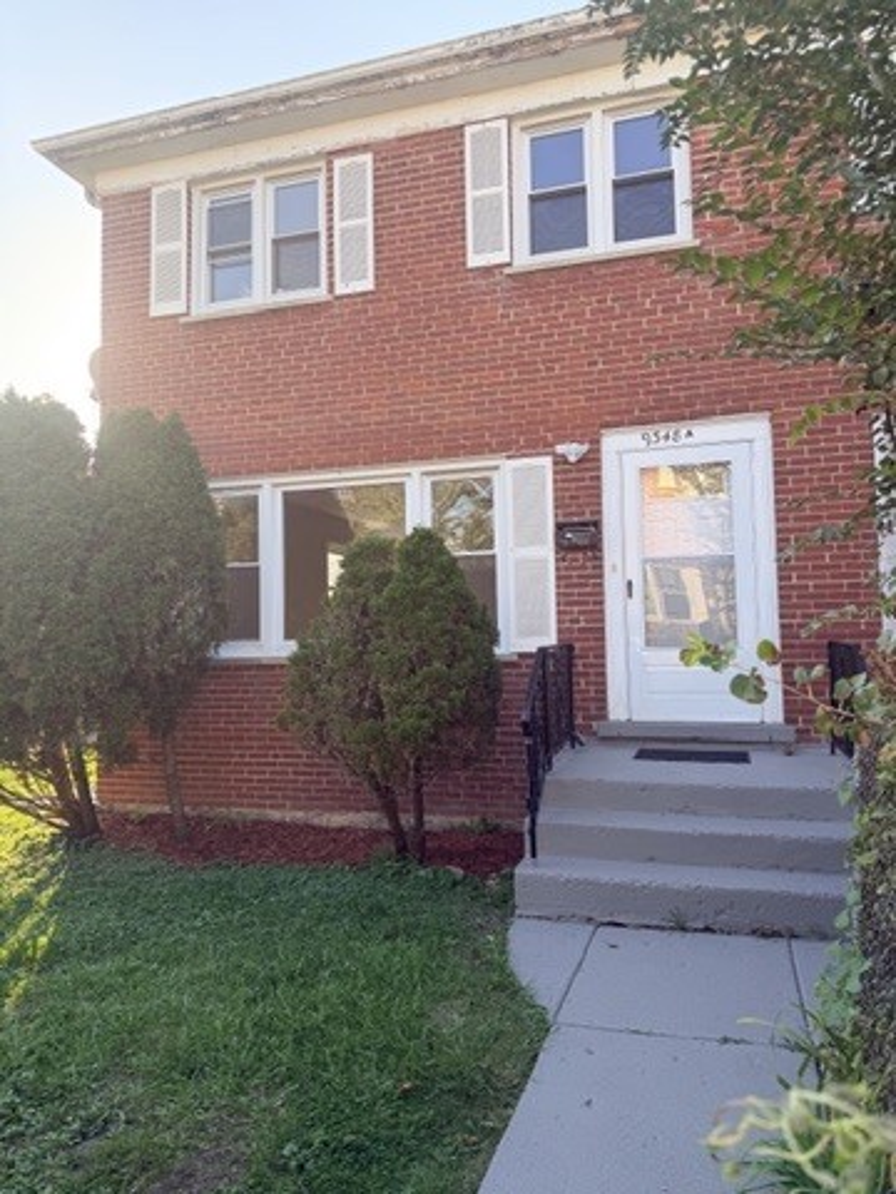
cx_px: 448
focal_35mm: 24
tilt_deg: +4.7
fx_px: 828
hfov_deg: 56.8
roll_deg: +1.2
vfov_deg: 71.6
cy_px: 597
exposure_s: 1/584
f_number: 1.78
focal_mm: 6.76
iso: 80
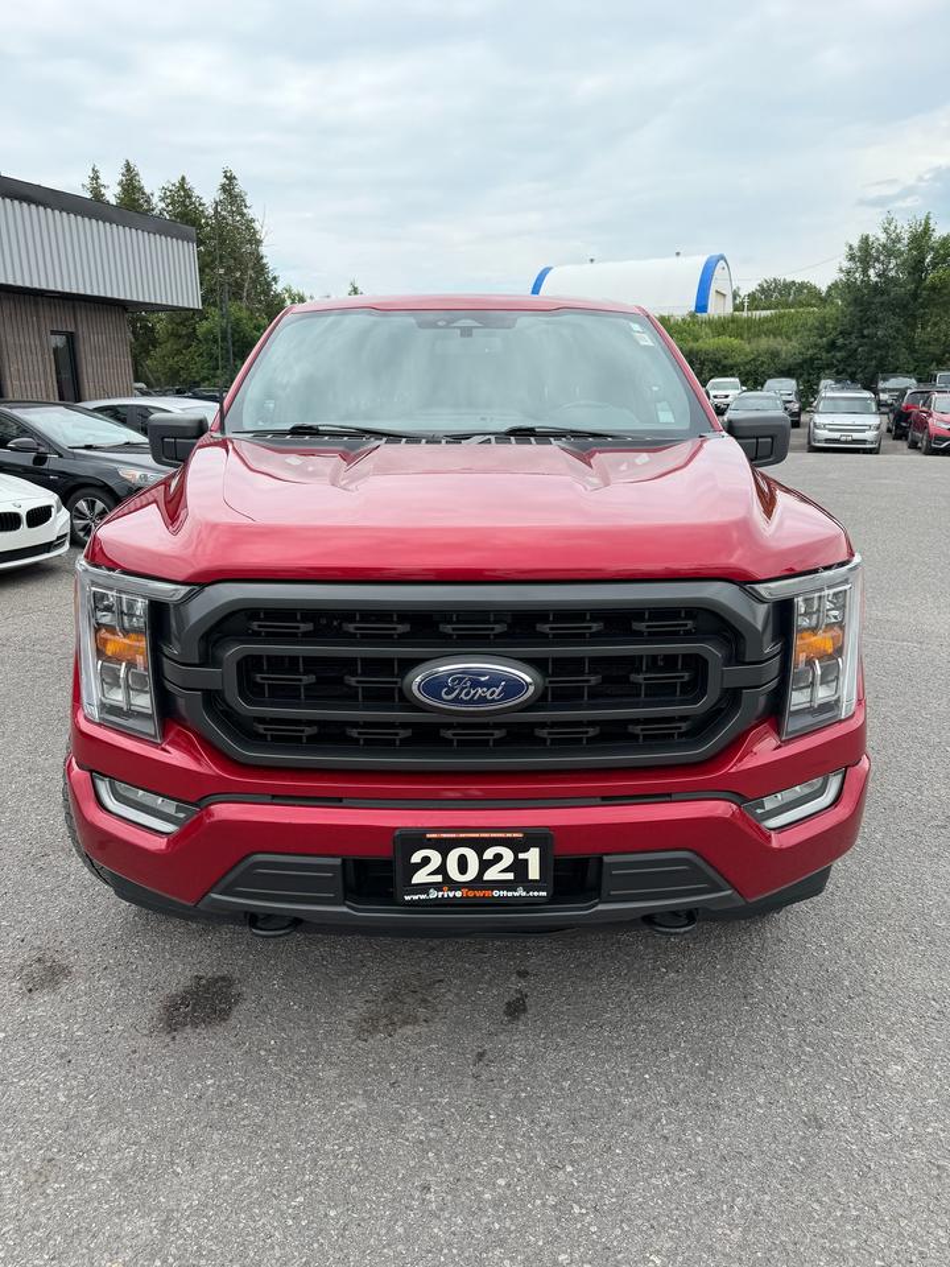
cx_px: 475
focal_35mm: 24
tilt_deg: -14.3
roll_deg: -0.2
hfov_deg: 56.8
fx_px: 878
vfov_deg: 71.6
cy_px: 634
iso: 80
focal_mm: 6.76
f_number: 1.78
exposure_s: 1/1192
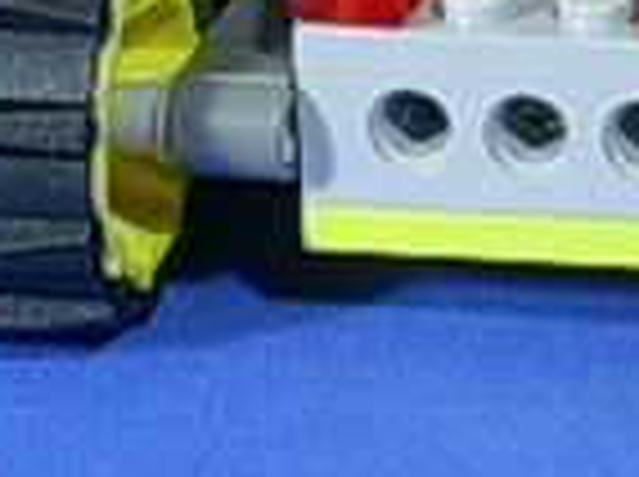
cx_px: 590
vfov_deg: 4.8
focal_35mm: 303
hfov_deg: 6.5
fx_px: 5584
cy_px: -558
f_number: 3.6
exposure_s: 1/8.2
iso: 70
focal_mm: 10.2
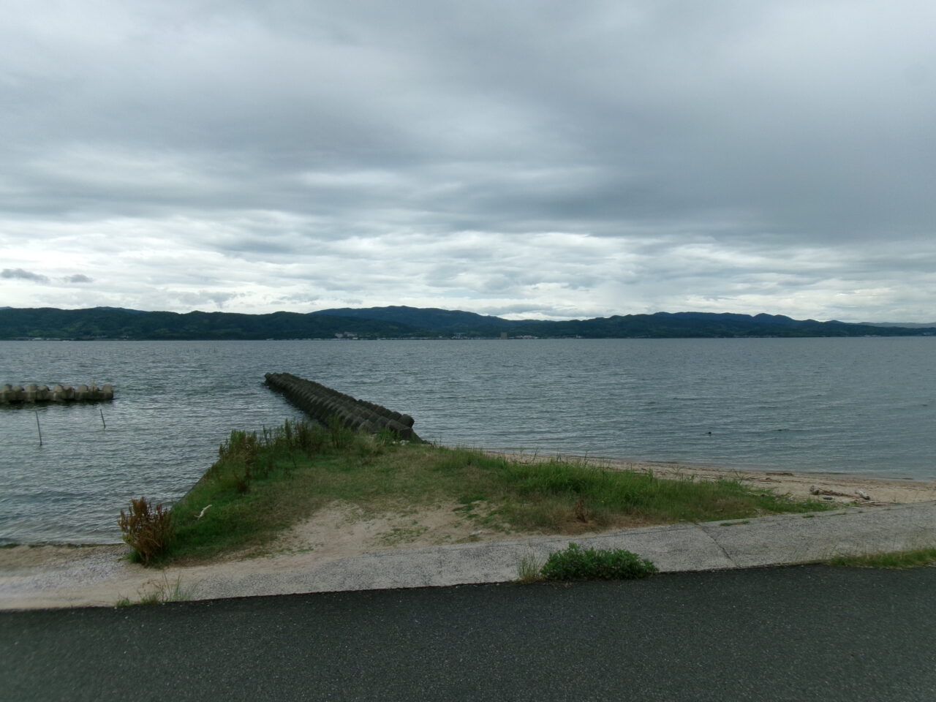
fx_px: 757
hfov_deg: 63.4
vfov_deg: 49.7
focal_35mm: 28
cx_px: 468
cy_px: 351
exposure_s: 1/160
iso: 100
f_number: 10.8
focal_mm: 5.1
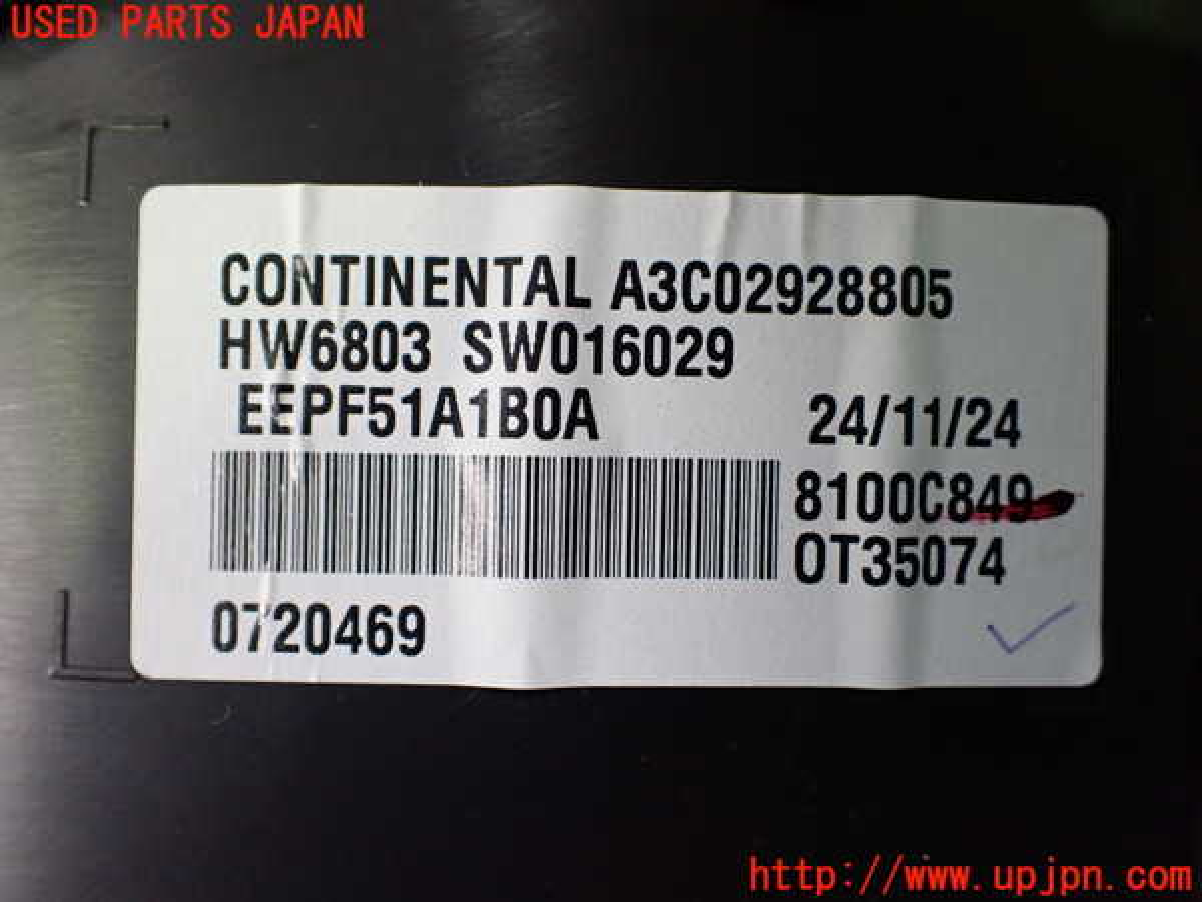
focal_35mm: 30
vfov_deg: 46.8
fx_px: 1042
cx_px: 601
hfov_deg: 60.0
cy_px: 451
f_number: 2.3
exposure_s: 1/80
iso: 800
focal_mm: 5.4
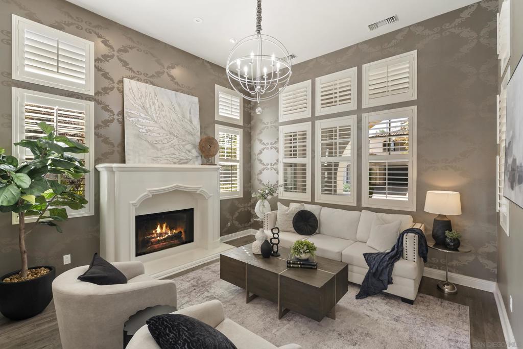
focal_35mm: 16
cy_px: 174
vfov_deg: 73.8
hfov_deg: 96.7
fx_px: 233
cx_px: 262
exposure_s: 1/10
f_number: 8
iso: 500
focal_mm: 16
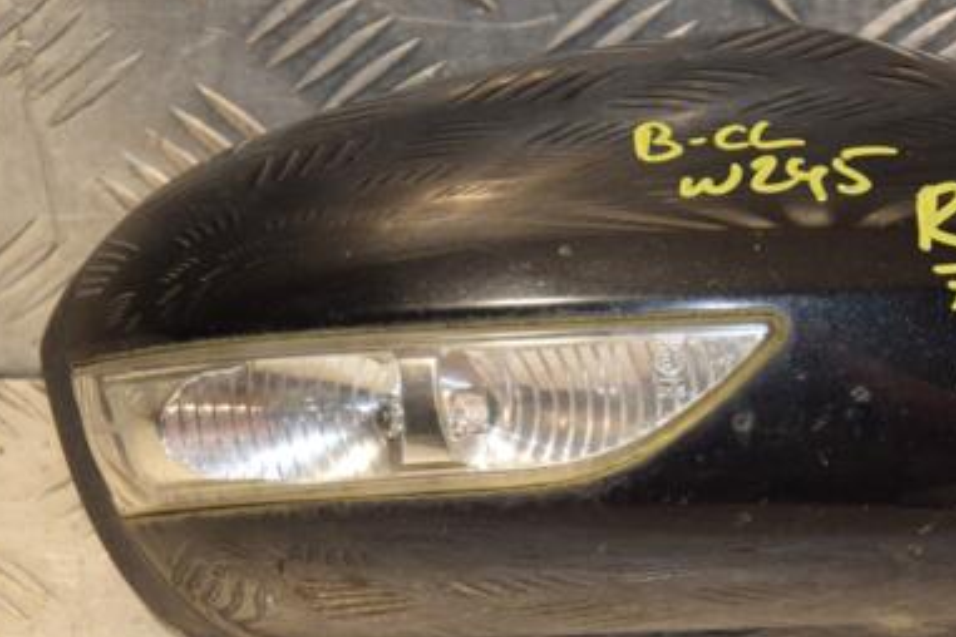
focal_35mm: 201
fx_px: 5332
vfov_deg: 6.8
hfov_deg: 10.2
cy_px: 361
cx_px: 677
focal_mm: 85
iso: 800
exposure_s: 1/200
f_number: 5.6
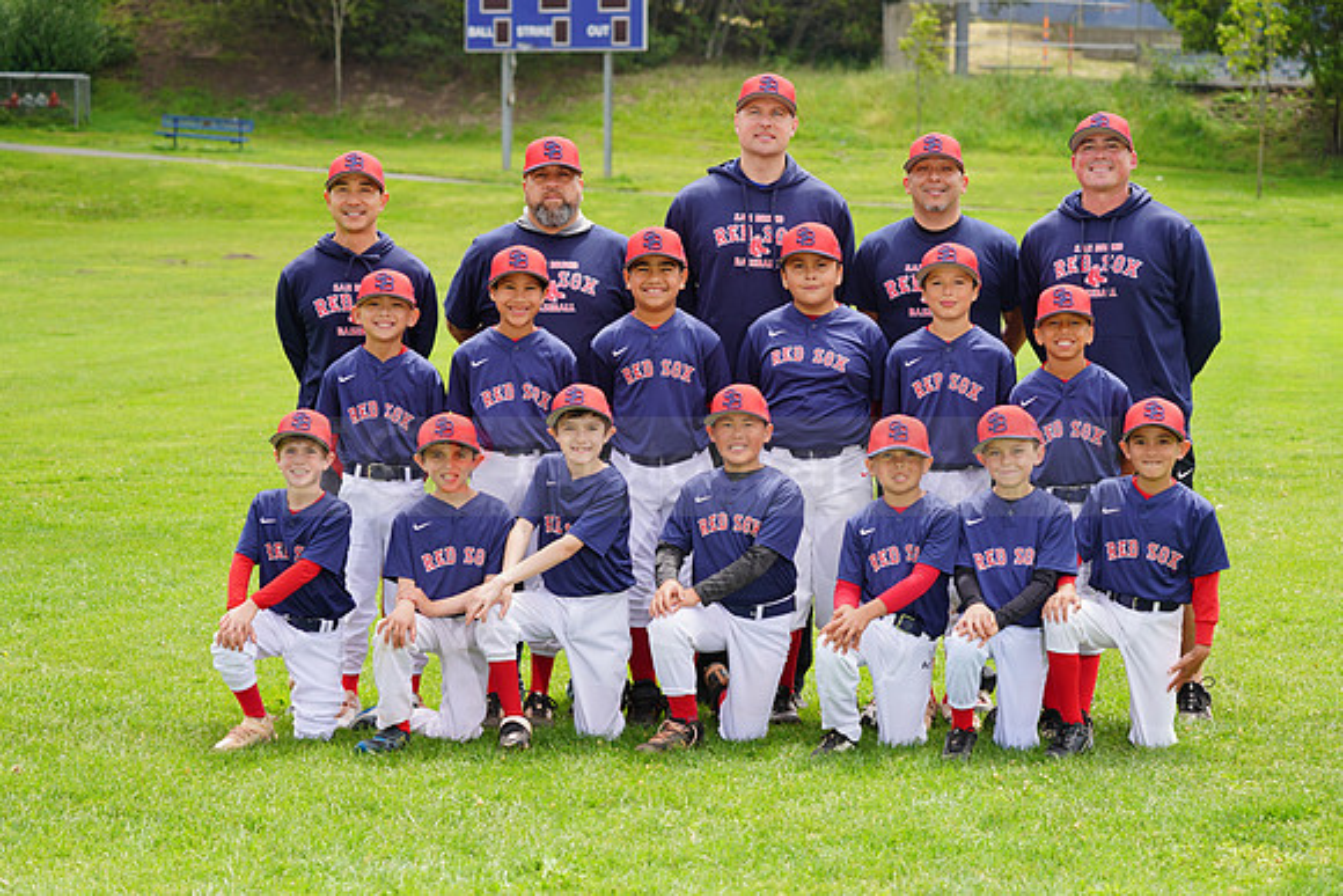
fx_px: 3731
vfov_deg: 13.7
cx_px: 672
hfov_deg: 20.4
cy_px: 448
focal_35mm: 100
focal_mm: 100
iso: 100
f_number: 6.3
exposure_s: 1/250
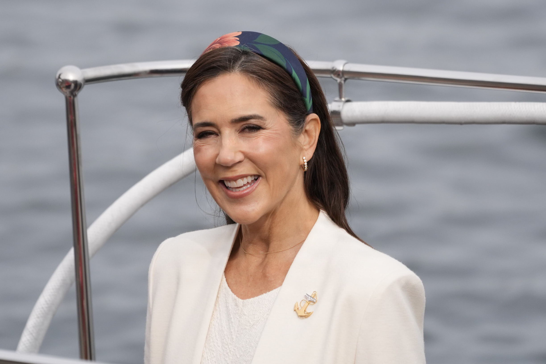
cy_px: 182
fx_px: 4959
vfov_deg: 4.2
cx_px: 273
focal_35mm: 327
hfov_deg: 6.3
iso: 800
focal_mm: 327
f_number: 6.3
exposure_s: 1/2000
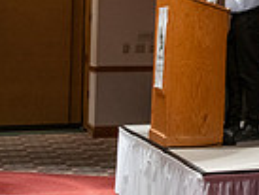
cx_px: 412
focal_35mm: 142
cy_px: -58
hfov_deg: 13.0
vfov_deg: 10.2
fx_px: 1063
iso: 3200
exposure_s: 1/160
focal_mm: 35
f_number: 2.8
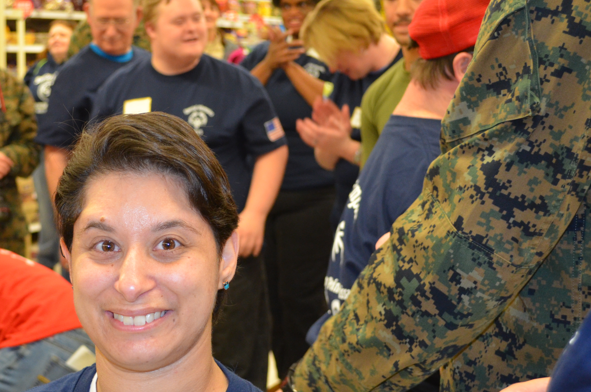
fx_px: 1196
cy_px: 267
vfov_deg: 18.5
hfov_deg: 27.3
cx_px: 137
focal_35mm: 73
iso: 1100
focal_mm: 30
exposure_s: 1/60
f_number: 4.5
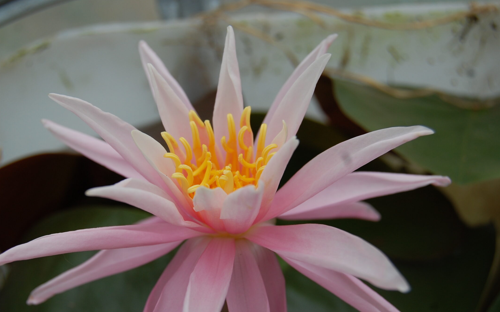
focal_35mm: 57
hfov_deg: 35.9
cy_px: 192
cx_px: 221
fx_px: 771
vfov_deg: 22.9
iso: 200
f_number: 6.3
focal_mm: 31
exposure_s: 1/160
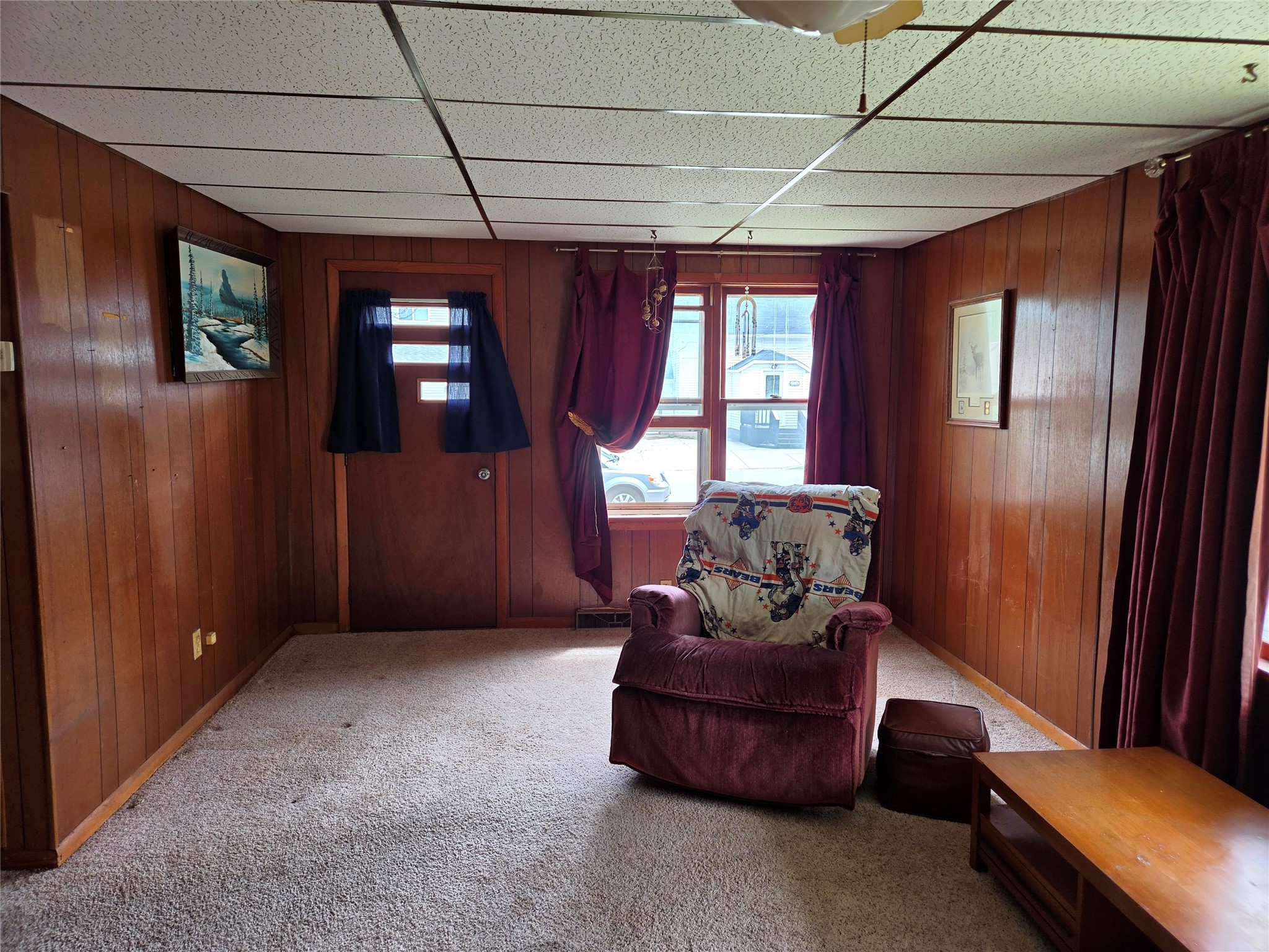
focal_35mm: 23
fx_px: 843
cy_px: 476
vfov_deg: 58.9
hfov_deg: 73.9
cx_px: 634
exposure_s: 1/180
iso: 64
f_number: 1.8
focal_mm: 5.4
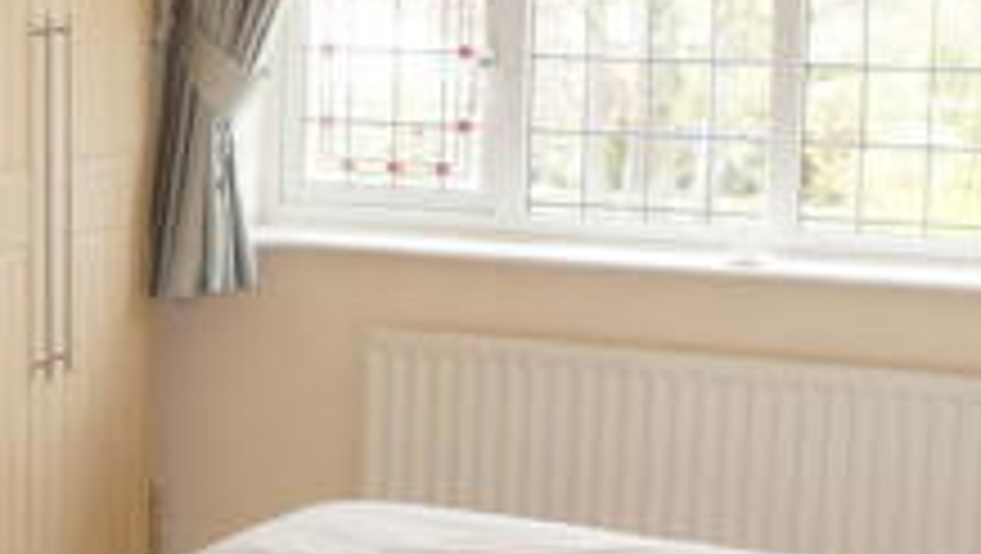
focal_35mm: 85
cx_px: 243
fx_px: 2213
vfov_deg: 14.3
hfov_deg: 24.7
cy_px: 270
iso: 200
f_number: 3.5
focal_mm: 18
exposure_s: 1/60
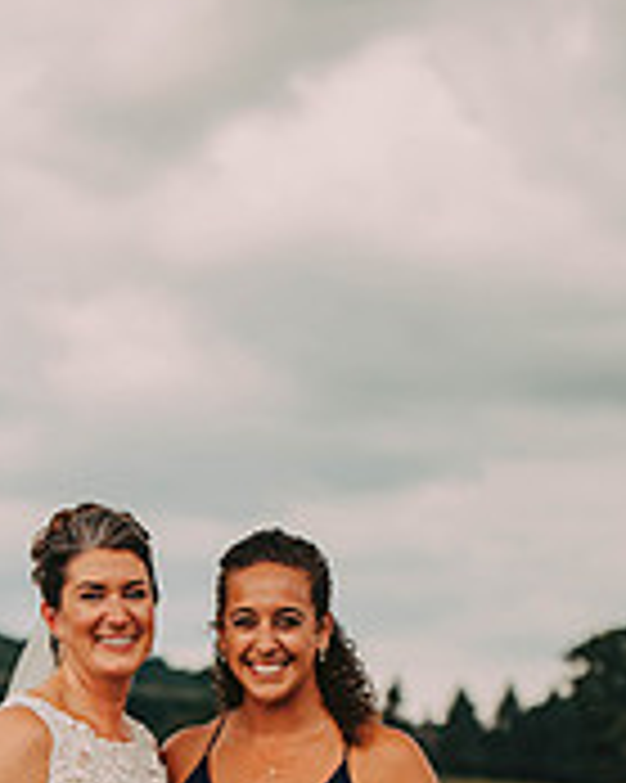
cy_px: 904
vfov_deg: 11.2
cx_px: 158
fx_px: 3940
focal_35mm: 170
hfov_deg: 9.1
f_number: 2.8
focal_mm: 70
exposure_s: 1/1000
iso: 200
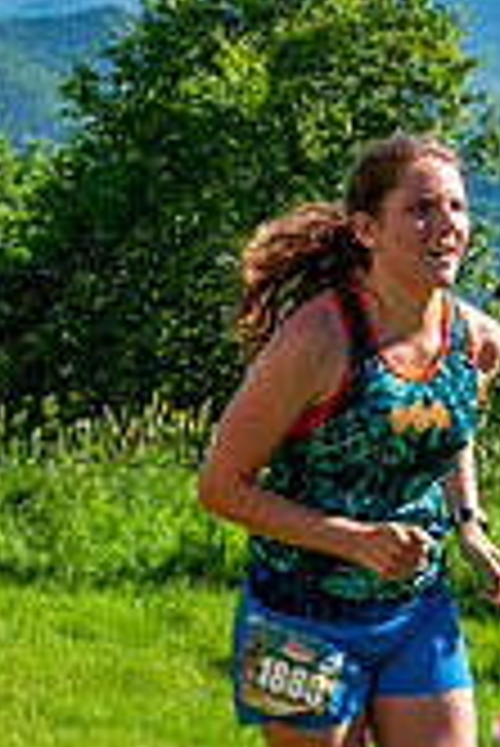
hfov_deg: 9.9
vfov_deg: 14.7
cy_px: 684
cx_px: 511
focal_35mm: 138
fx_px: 2869
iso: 200
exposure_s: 1/400
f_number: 8
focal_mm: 34
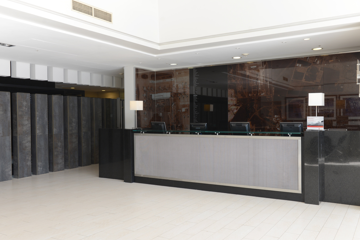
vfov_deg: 37.9
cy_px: 121
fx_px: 350
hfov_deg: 54.4
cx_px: 178
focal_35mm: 35
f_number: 5.6
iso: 320
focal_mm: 34
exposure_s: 1/80
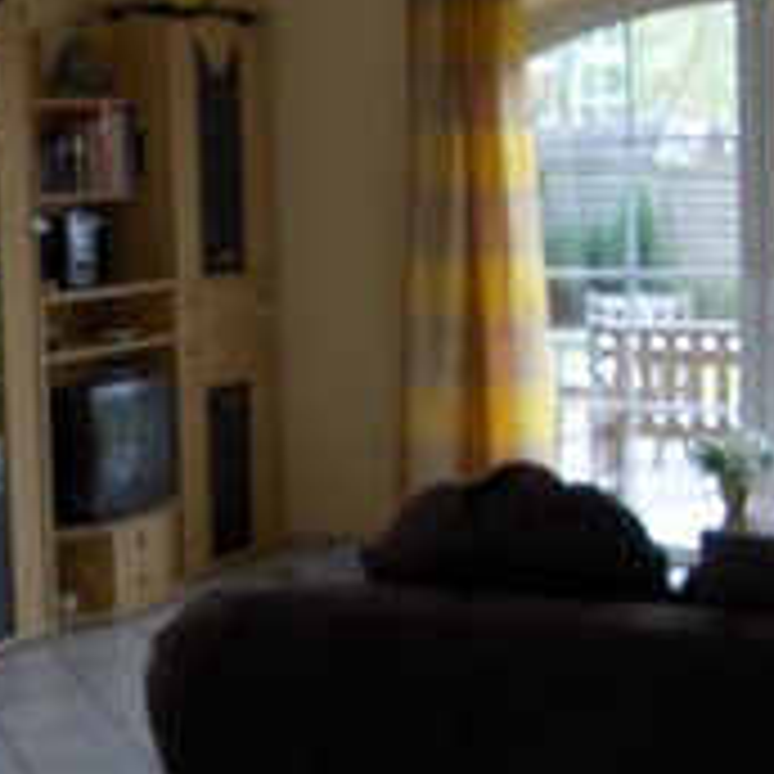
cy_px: 450
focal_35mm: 72
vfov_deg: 24.0
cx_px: 40
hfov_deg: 23.2
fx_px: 1821
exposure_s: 1/80.6
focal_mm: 5.8
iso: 200
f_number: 2.6
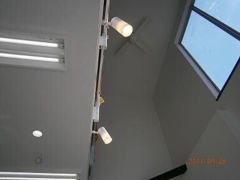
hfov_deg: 67.3
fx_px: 180
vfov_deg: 53.1
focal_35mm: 26
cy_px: 90
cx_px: 120
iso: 80
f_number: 2.8
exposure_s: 1/1250
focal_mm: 4.7
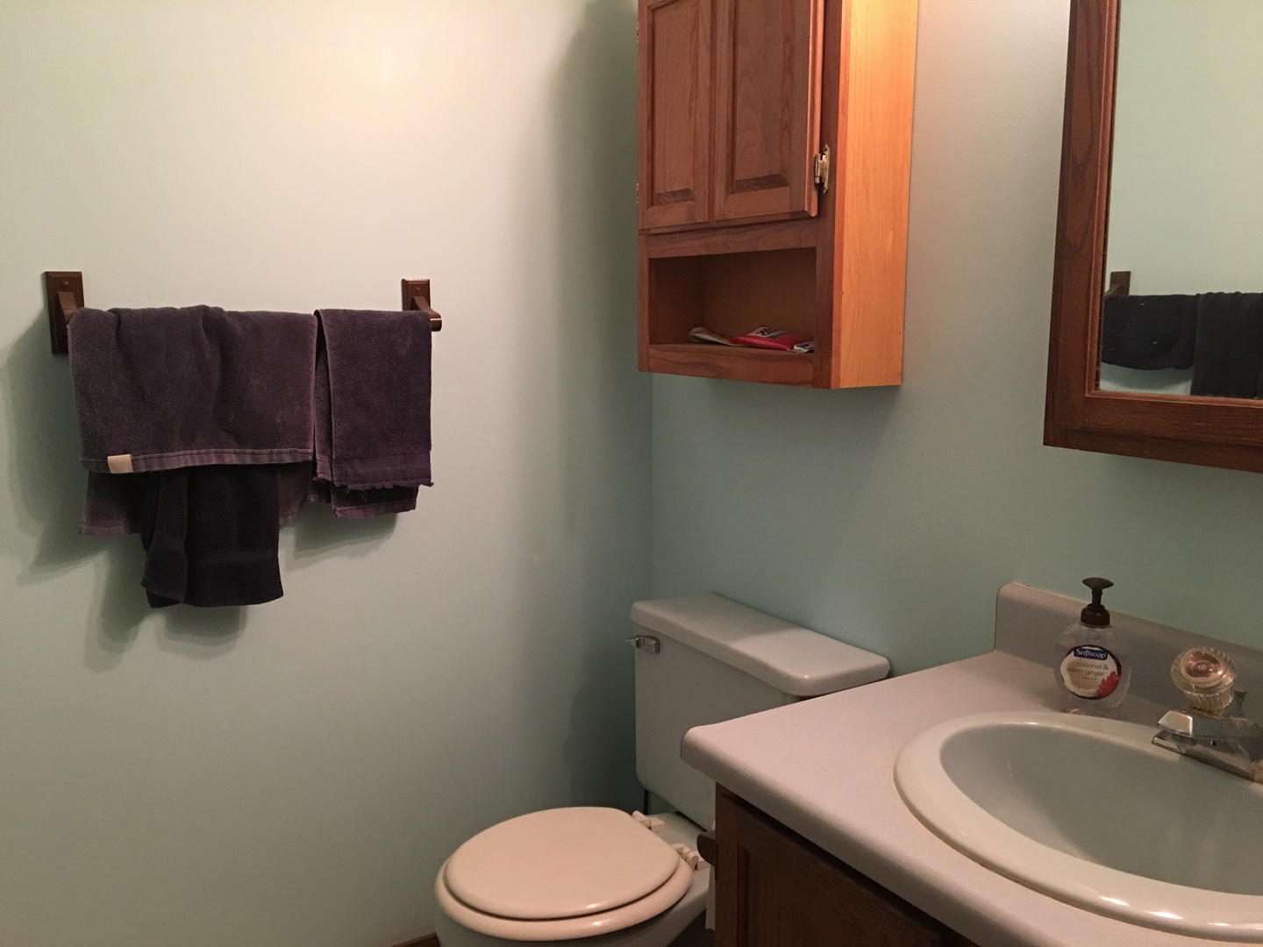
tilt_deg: -7.9
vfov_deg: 48.2
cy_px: 474
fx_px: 1058
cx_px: 632
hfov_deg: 61.7
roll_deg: -0.4
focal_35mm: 29
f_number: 2.2
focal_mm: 4.15
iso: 100
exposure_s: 1/15
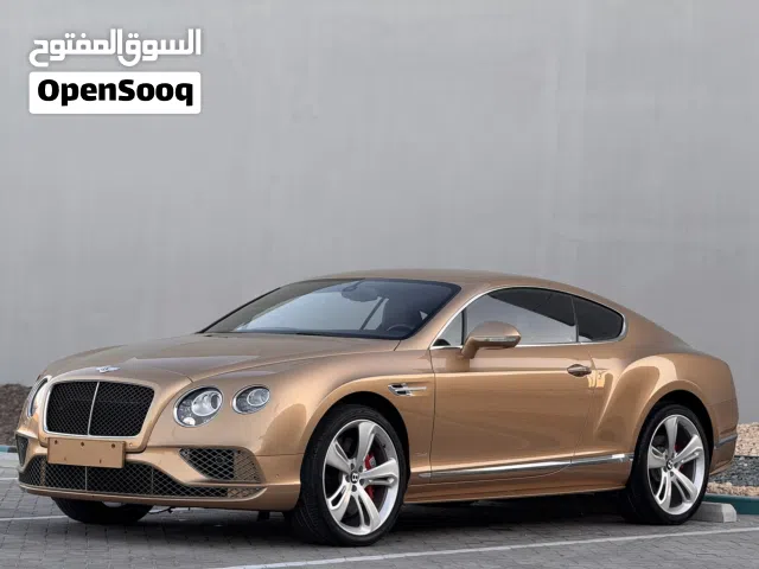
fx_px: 2631
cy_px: 284
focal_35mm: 120
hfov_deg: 16.4
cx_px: 380
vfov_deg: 12.3
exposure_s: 1/106
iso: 50
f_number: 2.8
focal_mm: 15.66
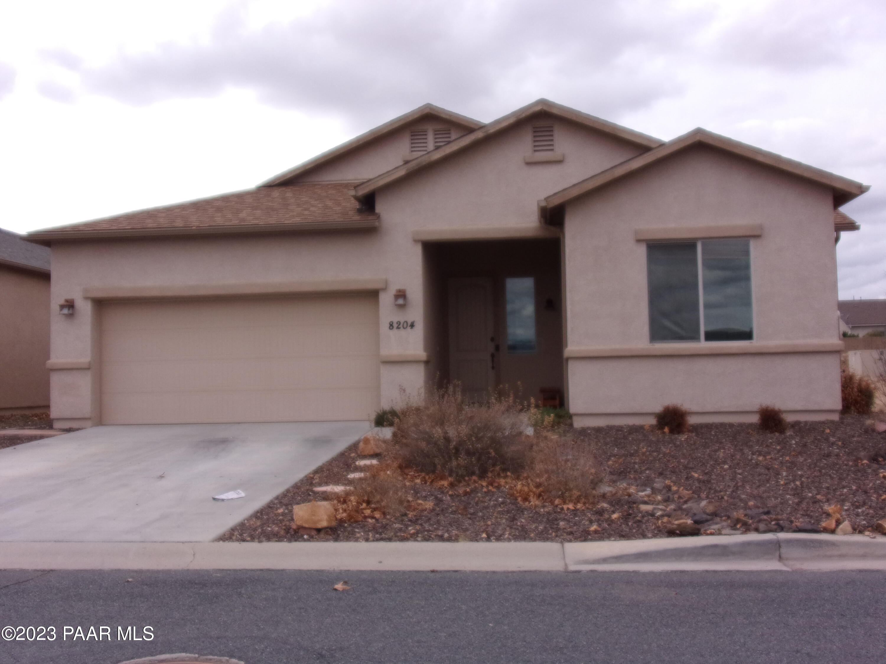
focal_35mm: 33
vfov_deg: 42.9
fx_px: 845
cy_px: 332
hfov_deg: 55.4
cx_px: 443
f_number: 3.7
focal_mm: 5.9
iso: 80
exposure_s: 1/600
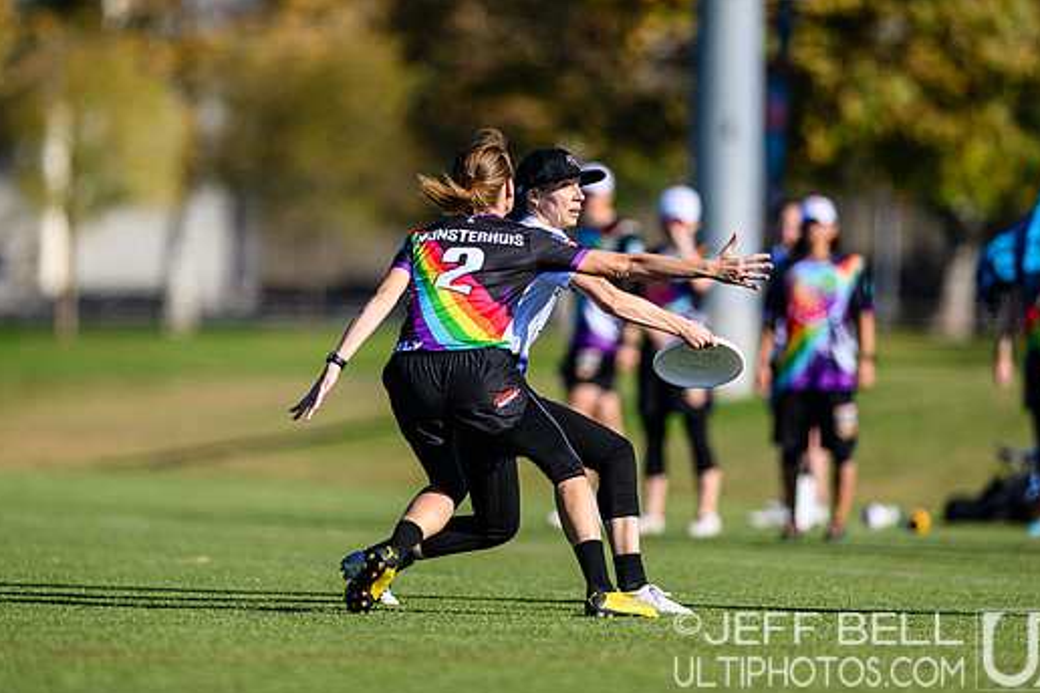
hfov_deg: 4.6
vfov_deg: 3.1
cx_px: 540
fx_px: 12999
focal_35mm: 450
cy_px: 321
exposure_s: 1/1600
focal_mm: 400
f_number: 3.2
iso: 100
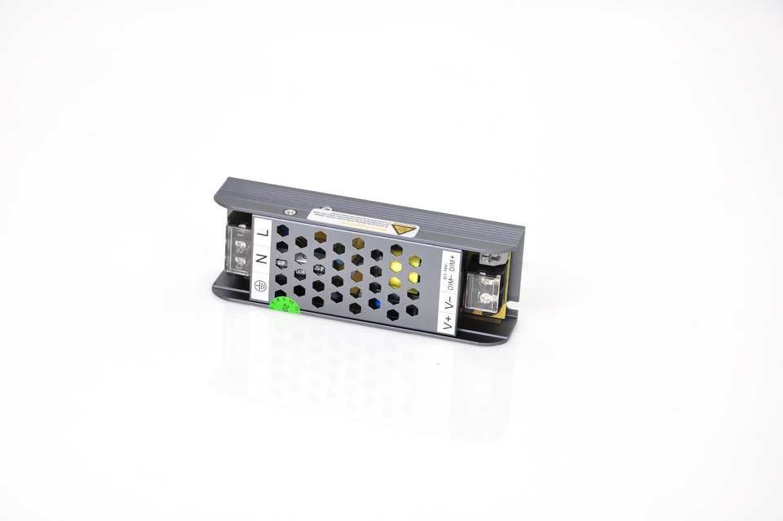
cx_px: 392
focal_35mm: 120
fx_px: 2607
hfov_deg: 17.1
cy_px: 260
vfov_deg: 11.4
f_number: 10
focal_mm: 80
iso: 320
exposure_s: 2.5
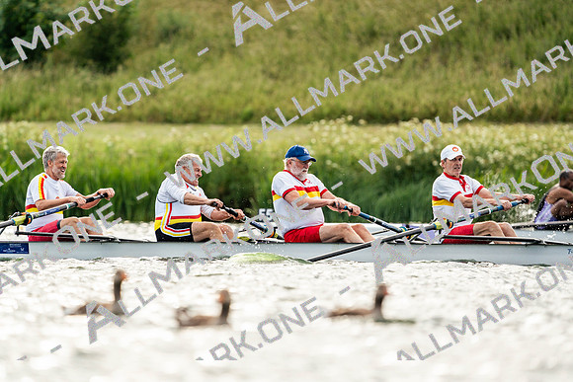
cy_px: 191
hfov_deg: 4.1
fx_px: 7960
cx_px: 286
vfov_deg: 2.8
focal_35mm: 500
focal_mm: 500
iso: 500
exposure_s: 1/2000
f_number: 6.3
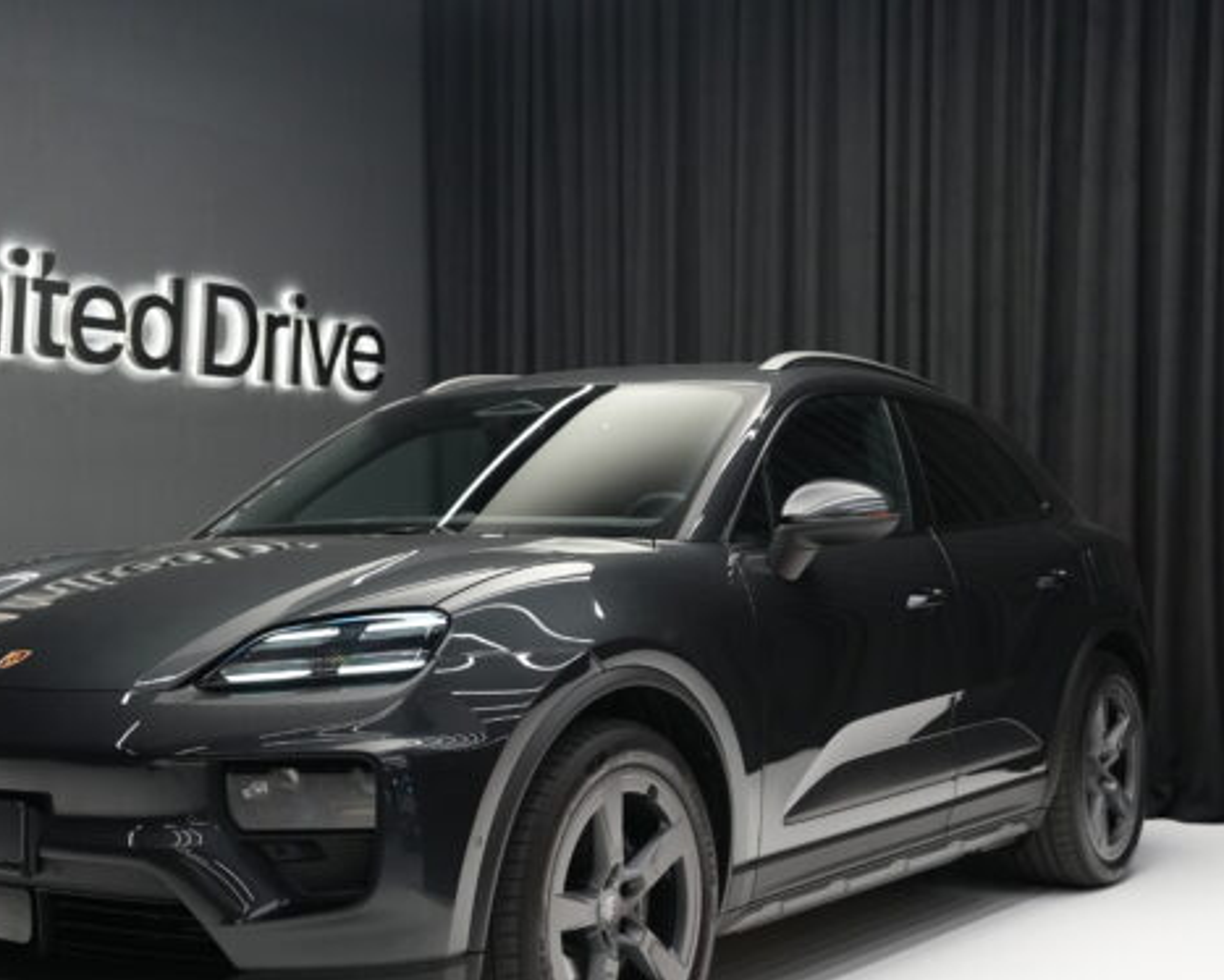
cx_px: 469
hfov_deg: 34.6
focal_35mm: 54
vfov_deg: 27.9
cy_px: 668
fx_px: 1957
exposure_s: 1/40
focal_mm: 35
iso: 2500
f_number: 4
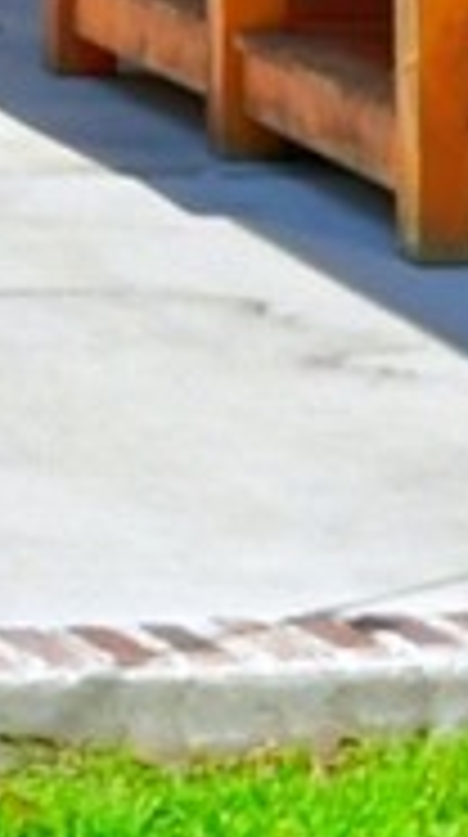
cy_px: -662
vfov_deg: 5.8
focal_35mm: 368
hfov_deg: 3.1
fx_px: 8156
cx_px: -1598
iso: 400
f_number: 8
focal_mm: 30
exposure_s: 1/500
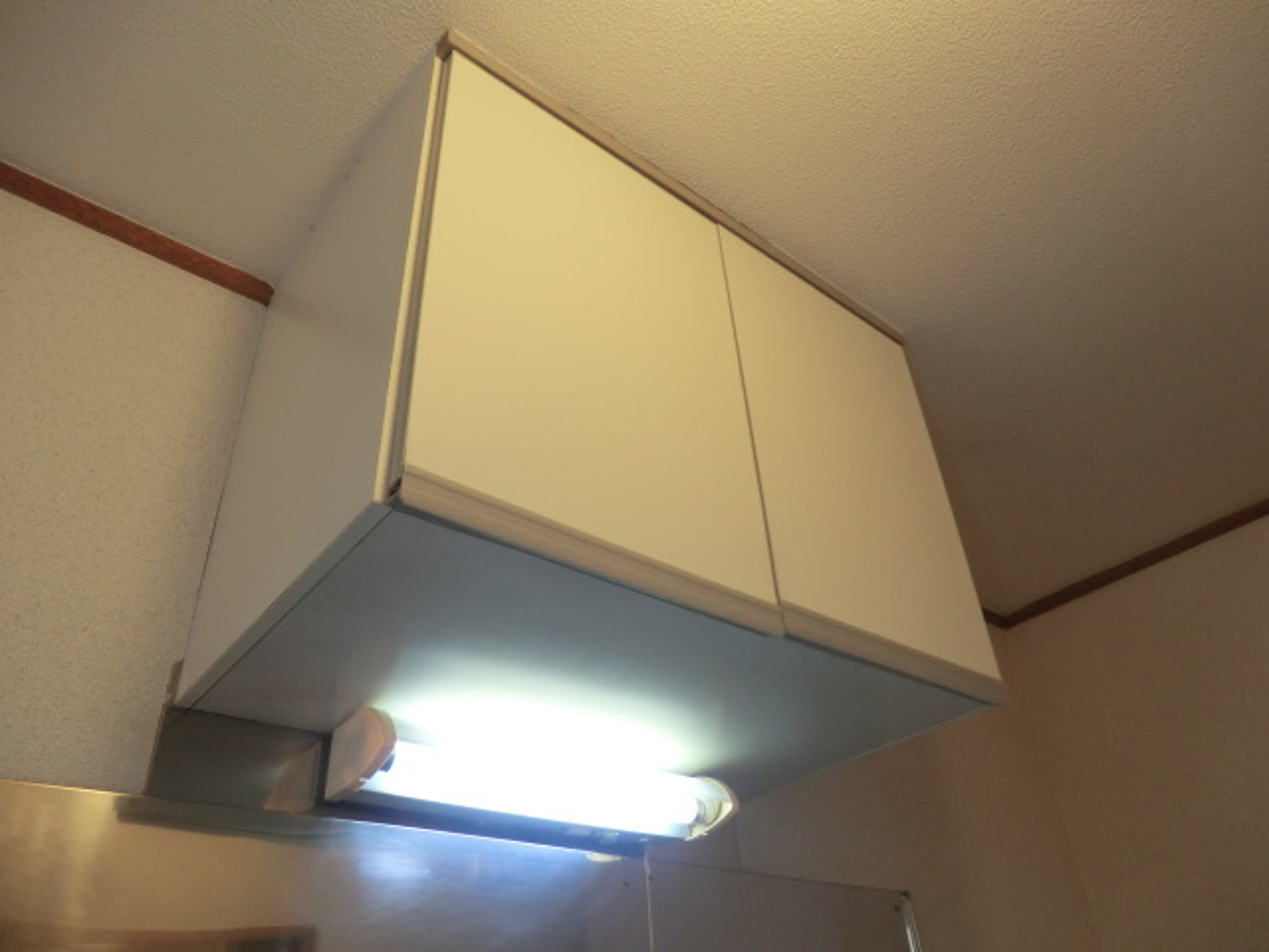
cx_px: 634
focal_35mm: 24
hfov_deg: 71.6
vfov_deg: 56.8
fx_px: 880
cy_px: 476
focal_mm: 4.3
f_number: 3.2
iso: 200
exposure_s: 1/60
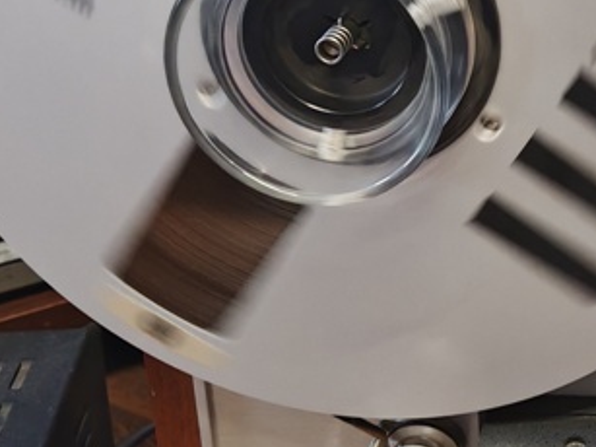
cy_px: 260
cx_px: 769
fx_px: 1549
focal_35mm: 90
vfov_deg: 16.4
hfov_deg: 20.0
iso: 1250
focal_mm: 6.67
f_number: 1.9
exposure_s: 1/33
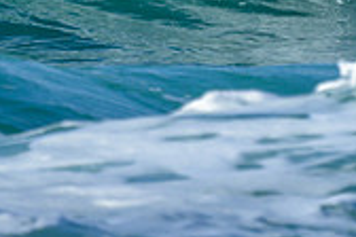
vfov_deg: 0.4
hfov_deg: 0.5
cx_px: 496
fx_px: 37456
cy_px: -194
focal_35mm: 3788
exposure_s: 1/2000
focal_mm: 800
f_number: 6.3
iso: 220
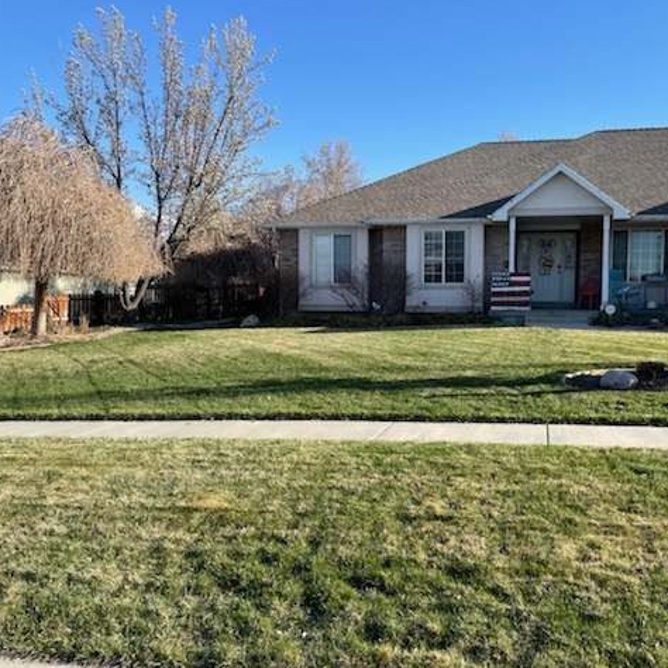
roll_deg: -0.5
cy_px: 334
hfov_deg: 52.1
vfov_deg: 52.5
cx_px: 407
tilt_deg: -2.7
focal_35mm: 31
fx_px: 677
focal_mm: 4.2
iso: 32
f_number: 1.6
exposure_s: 1/1916
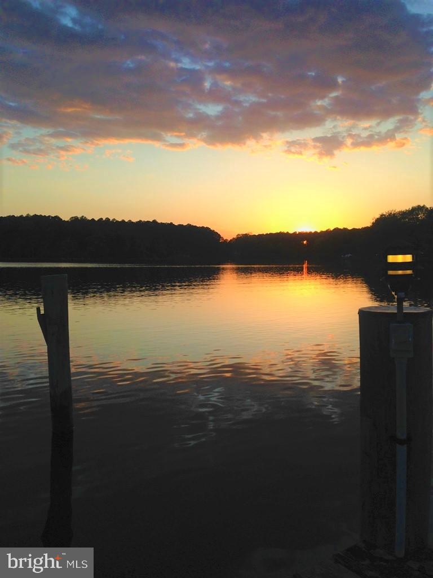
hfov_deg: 42.9
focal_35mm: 33
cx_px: 216
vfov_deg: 55.4
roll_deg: +1.0
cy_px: 289
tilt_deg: -2.6
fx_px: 550
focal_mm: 4.12
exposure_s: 1/786
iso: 50
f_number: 2.4
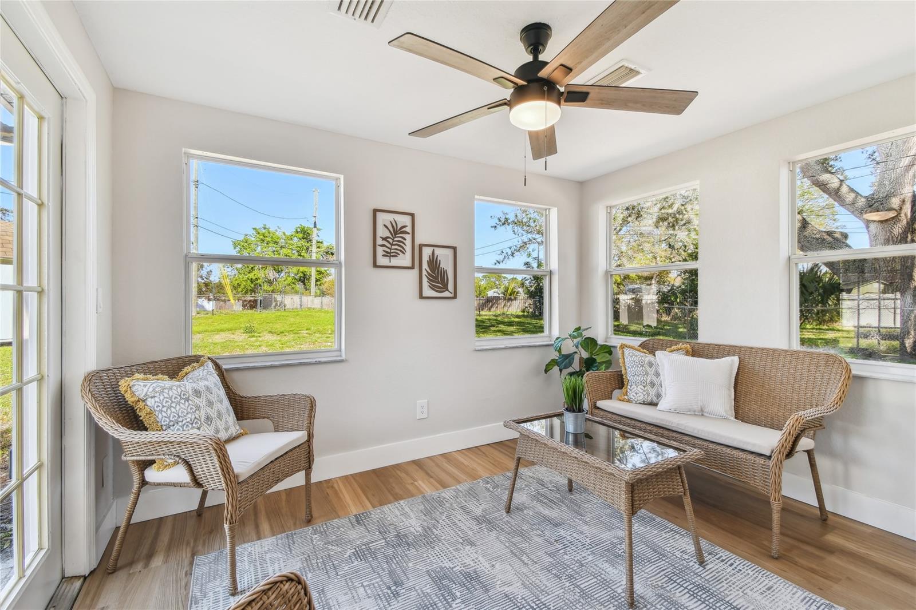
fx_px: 382
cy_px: 305
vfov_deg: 77.3
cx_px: 458
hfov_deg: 100.4
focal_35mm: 15
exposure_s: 1/80
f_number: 7.1
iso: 100
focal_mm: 10
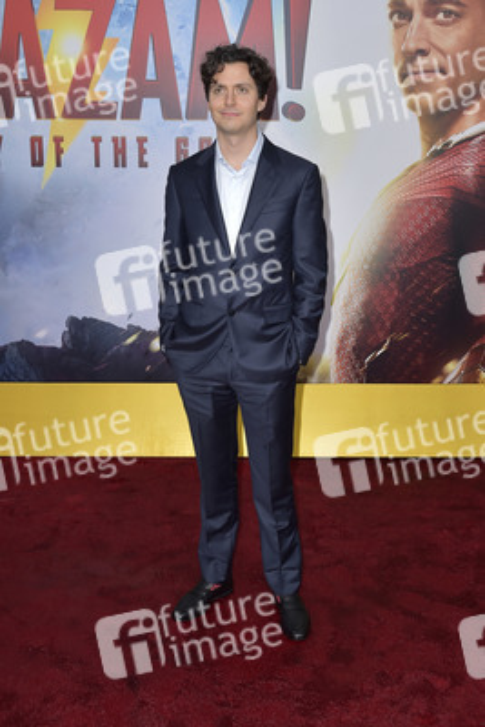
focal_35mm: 35
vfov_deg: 54.4
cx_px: 242
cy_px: 364
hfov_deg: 37.9
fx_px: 707
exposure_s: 1/250
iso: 400
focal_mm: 35
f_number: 6.3
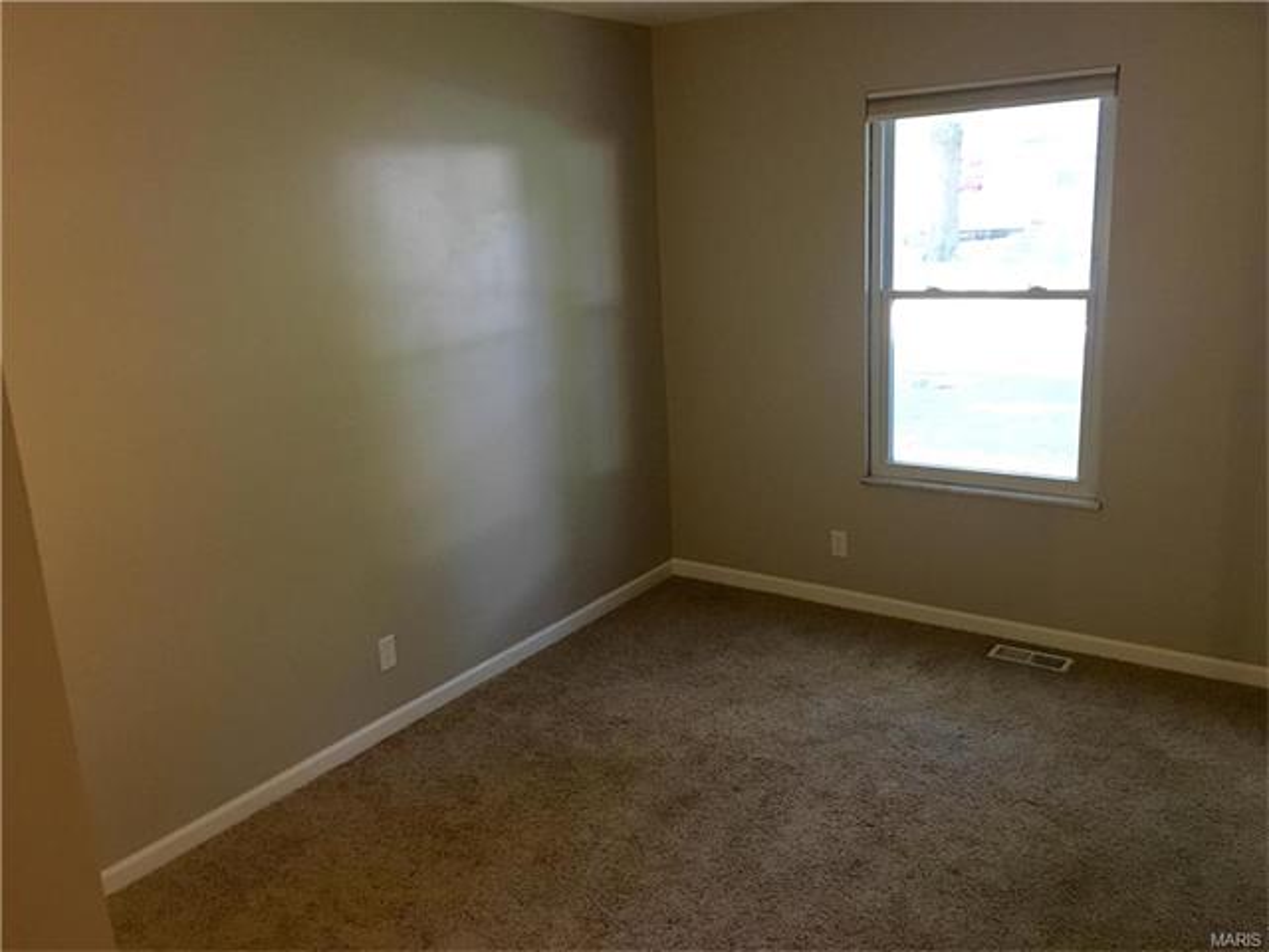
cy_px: 476
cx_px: 634
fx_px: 1063
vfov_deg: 48.2
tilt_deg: -13.9
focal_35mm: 29
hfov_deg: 61.7
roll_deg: +2.6
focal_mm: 4.15
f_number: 2.2
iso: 160
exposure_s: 1/30
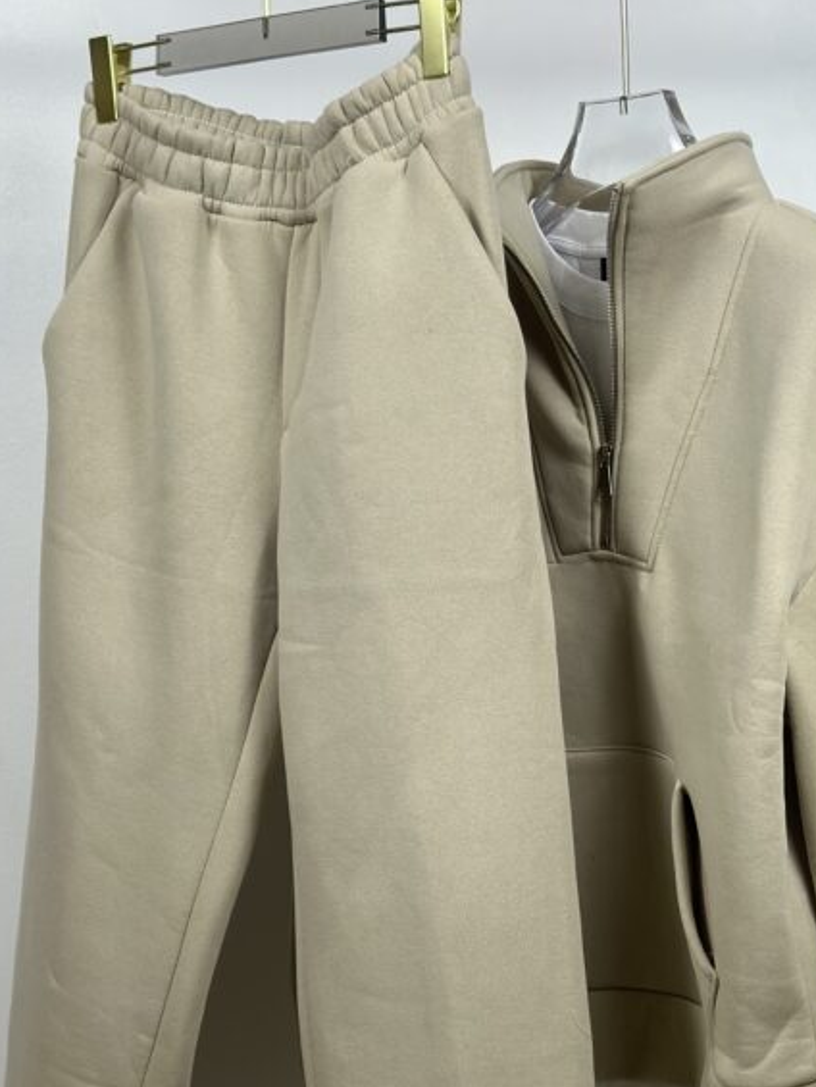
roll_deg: +0.5
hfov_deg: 21.6
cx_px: 495
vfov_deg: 28.4
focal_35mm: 68
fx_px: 2136
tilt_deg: -3.4
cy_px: 702
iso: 80
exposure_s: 1/371
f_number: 1.78
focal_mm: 6.86
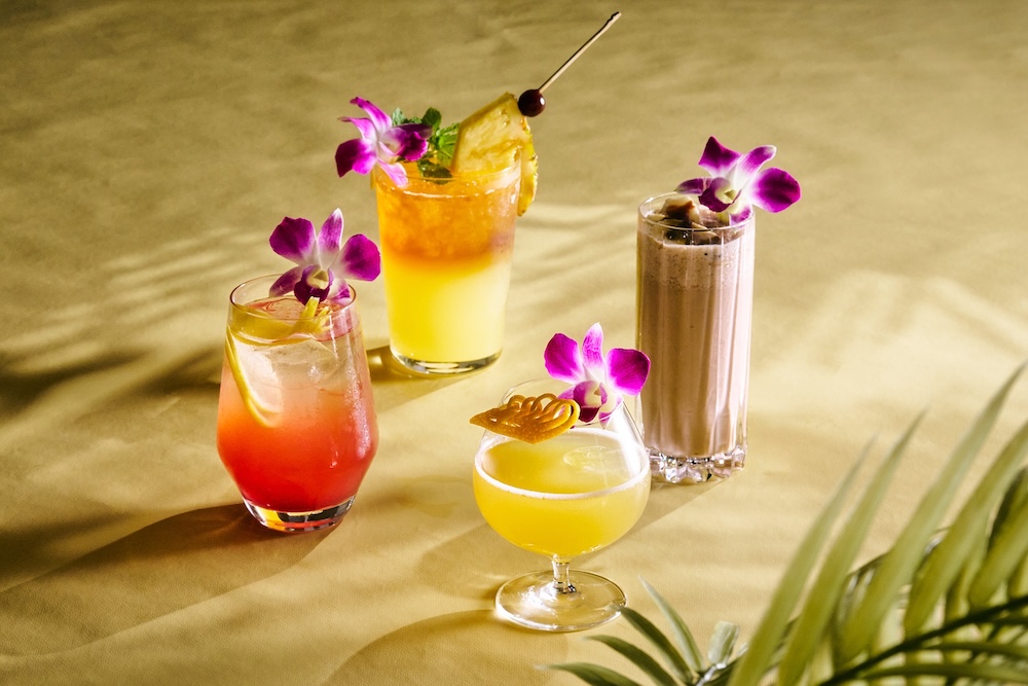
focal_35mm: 105
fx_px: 2999
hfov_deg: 19.5
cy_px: 343
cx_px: 514
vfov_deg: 13.0
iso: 1600
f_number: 13
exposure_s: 1/250
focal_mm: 70
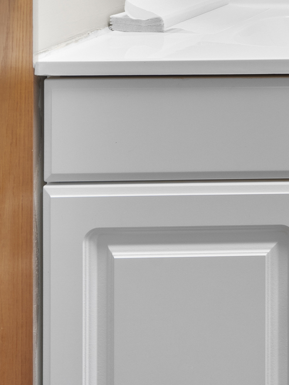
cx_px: 553
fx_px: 801
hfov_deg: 16.4
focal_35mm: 72
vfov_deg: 23.5
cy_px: -130
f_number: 9
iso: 250
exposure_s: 1
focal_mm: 16
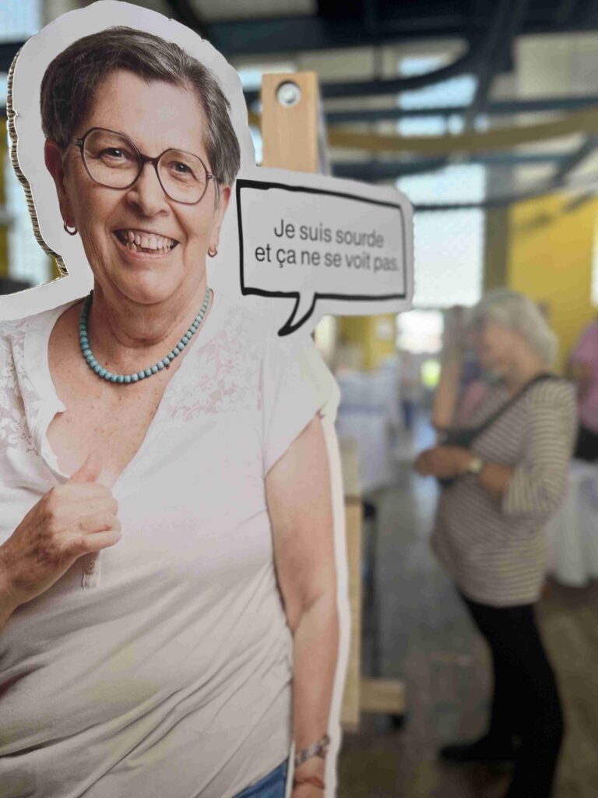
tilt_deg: -6.6
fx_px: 599
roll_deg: -0.1
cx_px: 299
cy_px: 399
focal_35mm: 26
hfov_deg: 53.1
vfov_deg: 67.3
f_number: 1.5
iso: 64
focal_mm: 5.7
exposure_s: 1/121
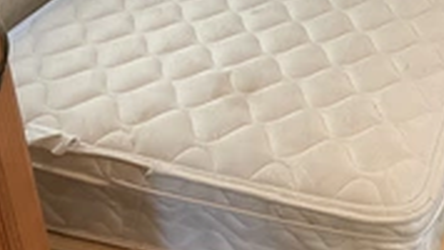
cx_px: 292
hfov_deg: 29.6
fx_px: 836
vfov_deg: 16.9
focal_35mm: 71
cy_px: 88
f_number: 1.8
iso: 160
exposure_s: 1/60
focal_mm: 3
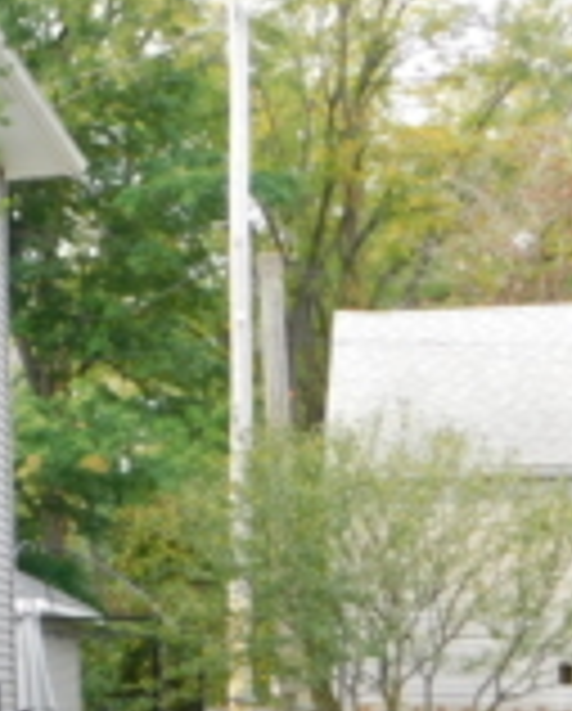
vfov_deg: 17.7
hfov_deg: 12.7
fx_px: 2279
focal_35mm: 108
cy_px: 432
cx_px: -531
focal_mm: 5.3
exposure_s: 1/160
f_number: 3.2
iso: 125
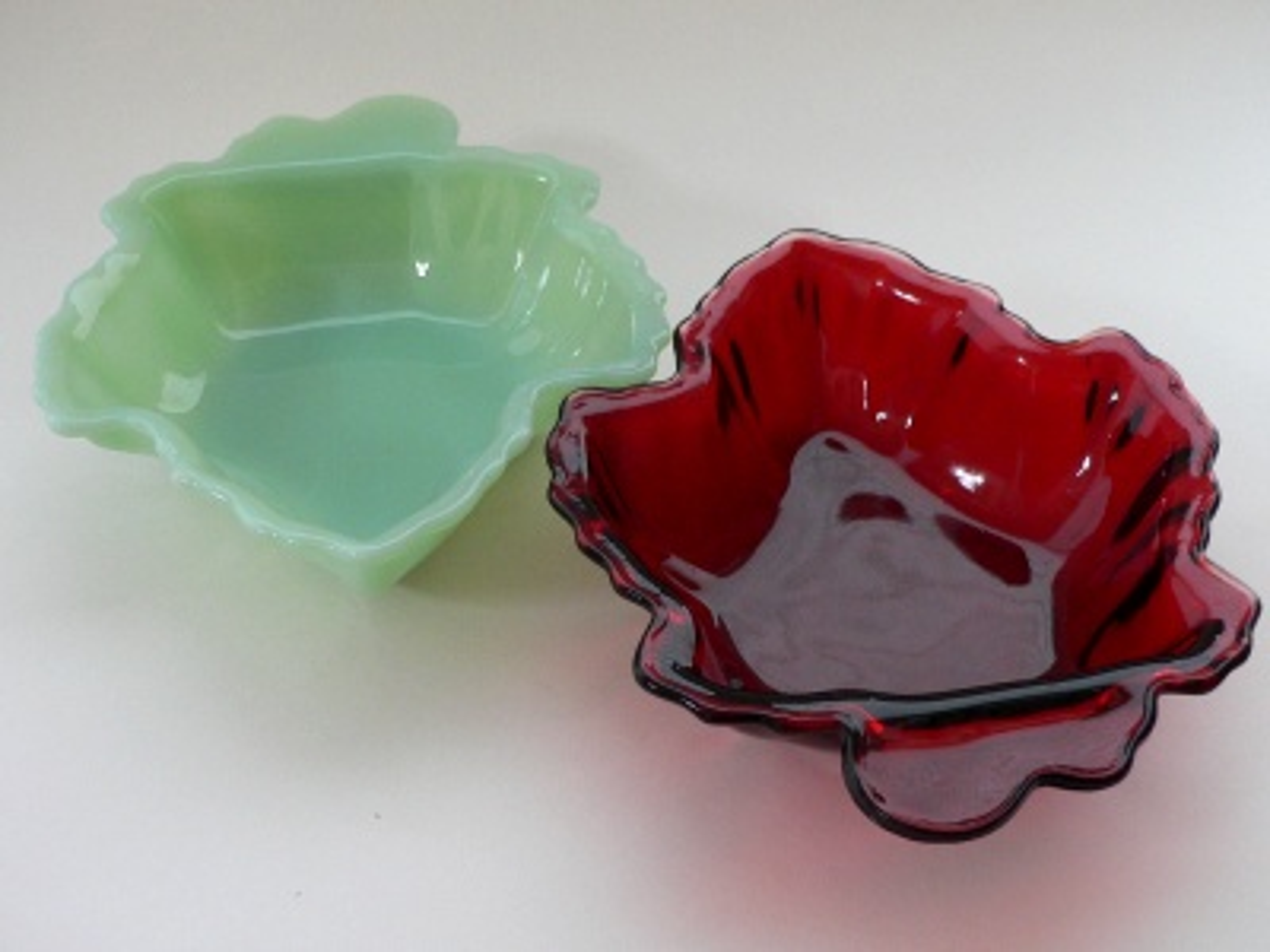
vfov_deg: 29.1
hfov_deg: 38.2
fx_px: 1834
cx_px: 635
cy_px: 476
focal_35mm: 50
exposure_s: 1/60
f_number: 2.8
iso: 200
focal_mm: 6.6
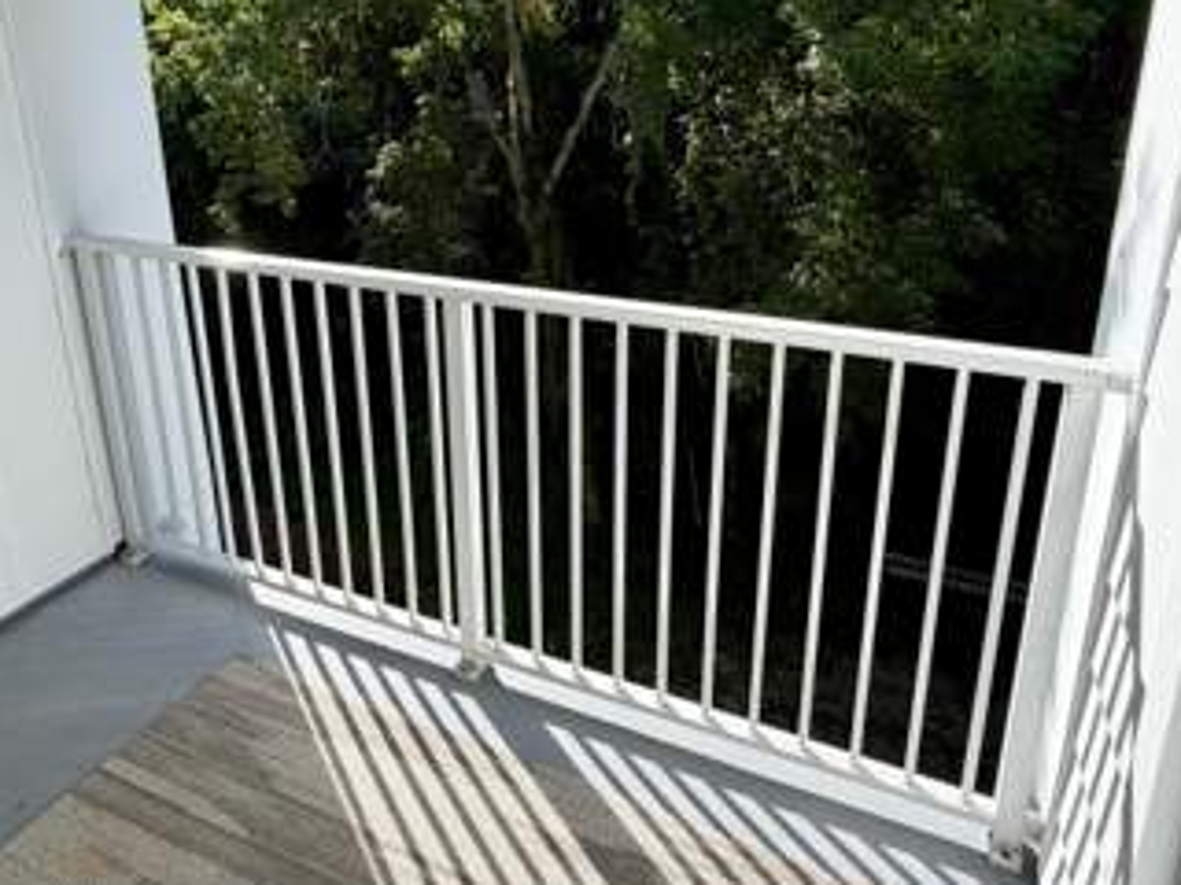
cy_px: 360
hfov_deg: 78.7
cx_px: 520
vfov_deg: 62.9
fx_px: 716
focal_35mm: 21
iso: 40
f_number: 2.2
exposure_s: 1/709
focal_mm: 2.22
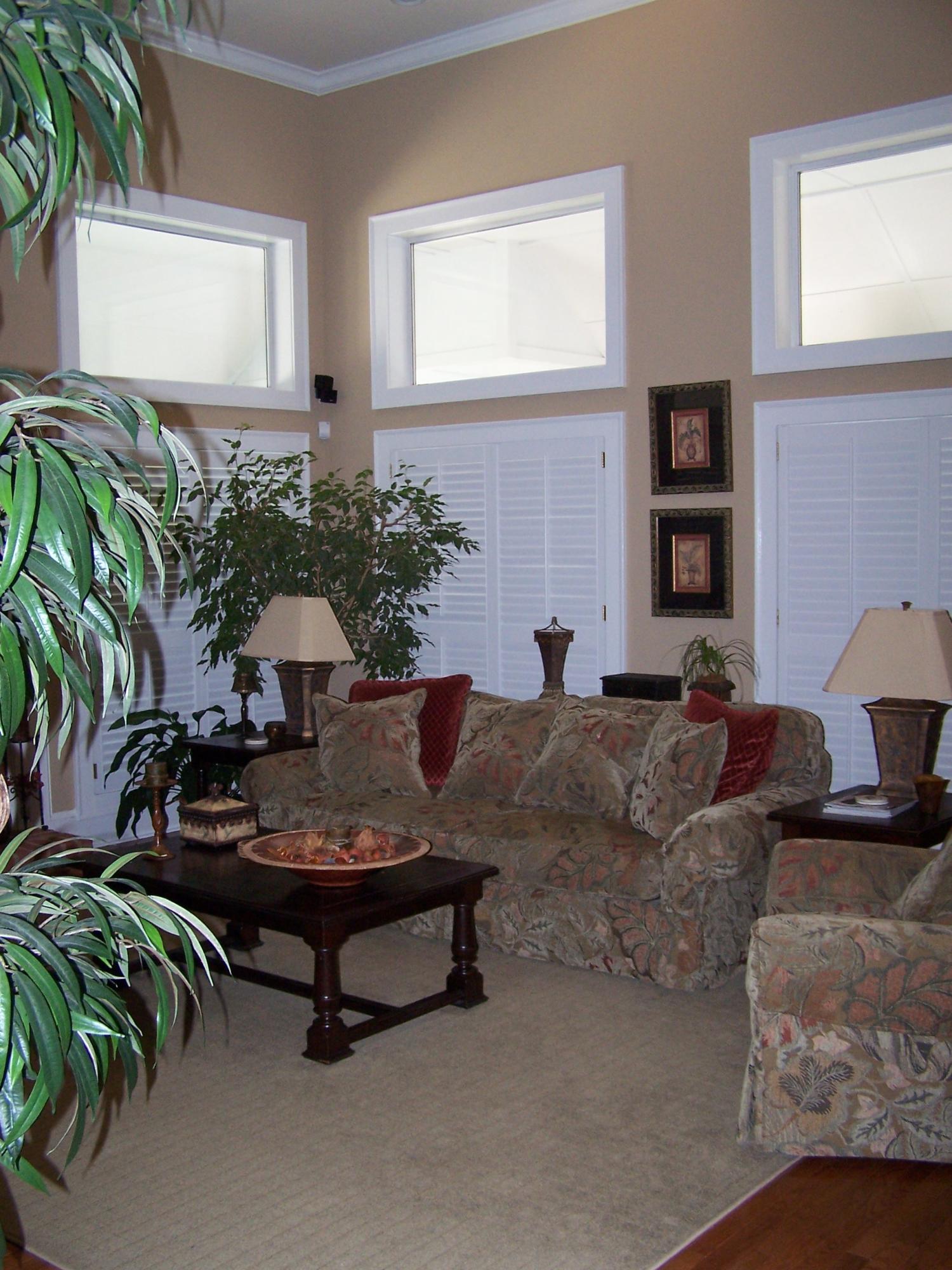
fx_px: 1393
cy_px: 635
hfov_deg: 37.7
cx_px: 476
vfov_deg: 49.0
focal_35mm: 38
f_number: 2.8
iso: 140
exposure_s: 1/60
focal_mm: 6.3
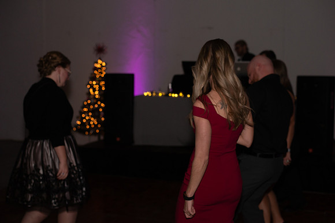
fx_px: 465
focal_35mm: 50
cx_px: 168
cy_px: 112
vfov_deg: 27.0
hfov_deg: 39.6
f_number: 2.8
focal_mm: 50
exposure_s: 1/200
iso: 320
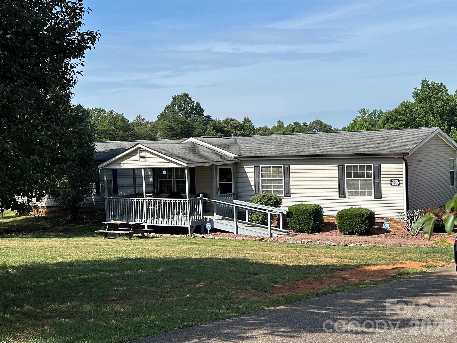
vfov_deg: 30.3
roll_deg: +1.9
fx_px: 634
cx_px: 228
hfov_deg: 39.7
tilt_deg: -1.9
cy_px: 172
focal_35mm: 48
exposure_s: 1/3597
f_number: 1.78
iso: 64
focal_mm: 6.86
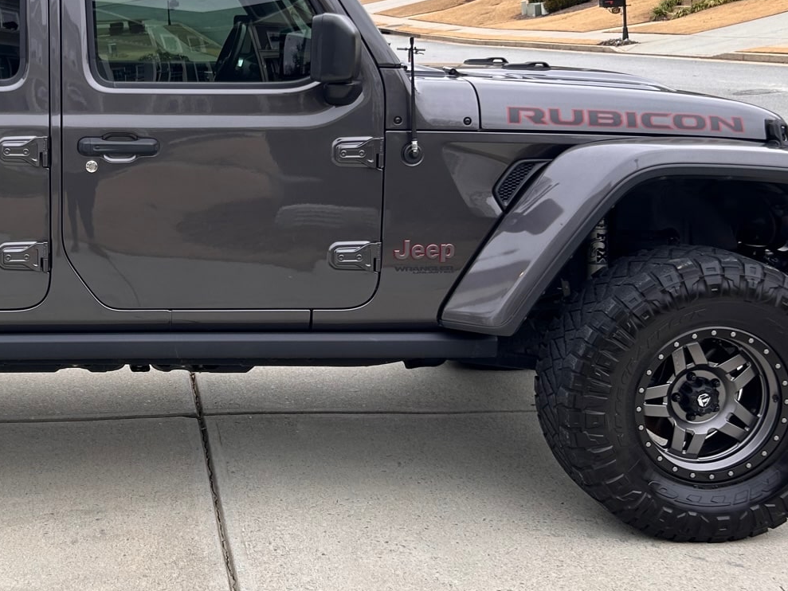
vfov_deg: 27.3
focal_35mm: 53
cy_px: 182
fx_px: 1207
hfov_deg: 34.8
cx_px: 131
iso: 40
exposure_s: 1/236
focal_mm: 5.7
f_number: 1.5
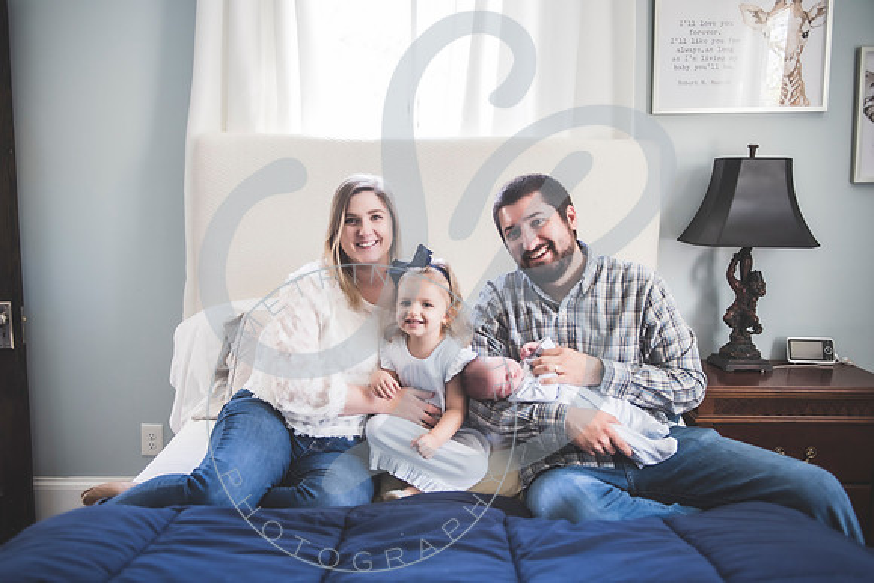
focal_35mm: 31
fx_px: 764
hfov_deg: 59.6
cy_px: 292
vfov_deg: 41.8
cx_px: 441
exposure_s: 1/125
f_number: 2.8
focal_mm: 31
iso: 500
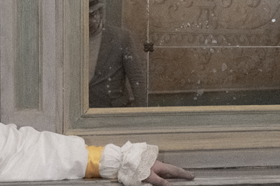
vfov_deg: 10.6
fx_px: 1003
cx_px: 138
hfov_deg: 15.9
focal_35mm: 129
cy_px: 143
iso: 5000
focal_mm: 23.5
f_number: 4
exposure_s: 1/125
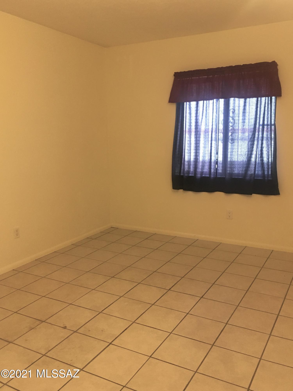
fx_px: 327
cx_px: 146
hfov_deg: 48.2
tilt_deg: -11.9
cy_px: 196
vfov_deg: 61.7
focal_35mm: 29
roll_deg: -2.7
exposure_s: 1/30
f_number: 2.2
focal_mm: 4.15
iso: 200
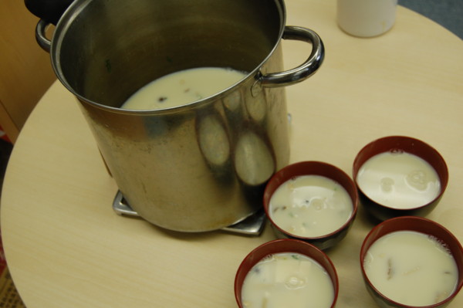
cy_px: 154
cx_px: 232
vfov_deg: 28.9
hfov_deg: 42.4
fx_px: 598
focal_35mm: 46
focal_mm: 31
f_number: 4.5
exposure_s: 1/60
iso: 450
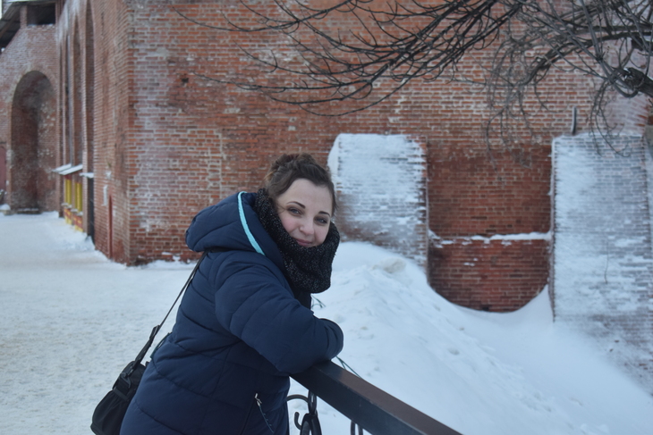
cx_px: 326
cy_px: 218
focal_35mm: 82
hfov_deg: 24.6
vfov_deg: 16.6
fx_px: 1497
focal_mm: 55
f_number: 5.6
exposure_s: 1/60
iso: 640
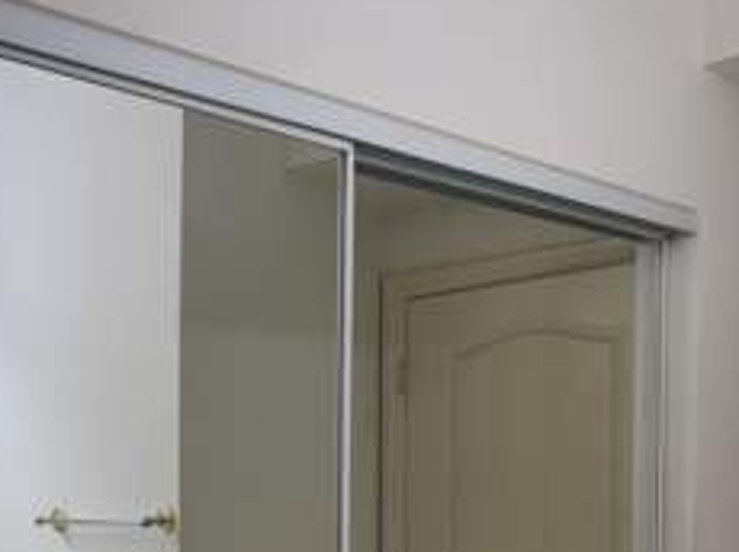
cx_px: 80
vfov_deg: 27.3
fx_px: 1066
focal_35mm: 50
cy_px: 560
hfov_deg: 36.0
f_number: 1.78
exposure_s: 1/161
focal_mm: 6.76
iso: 100
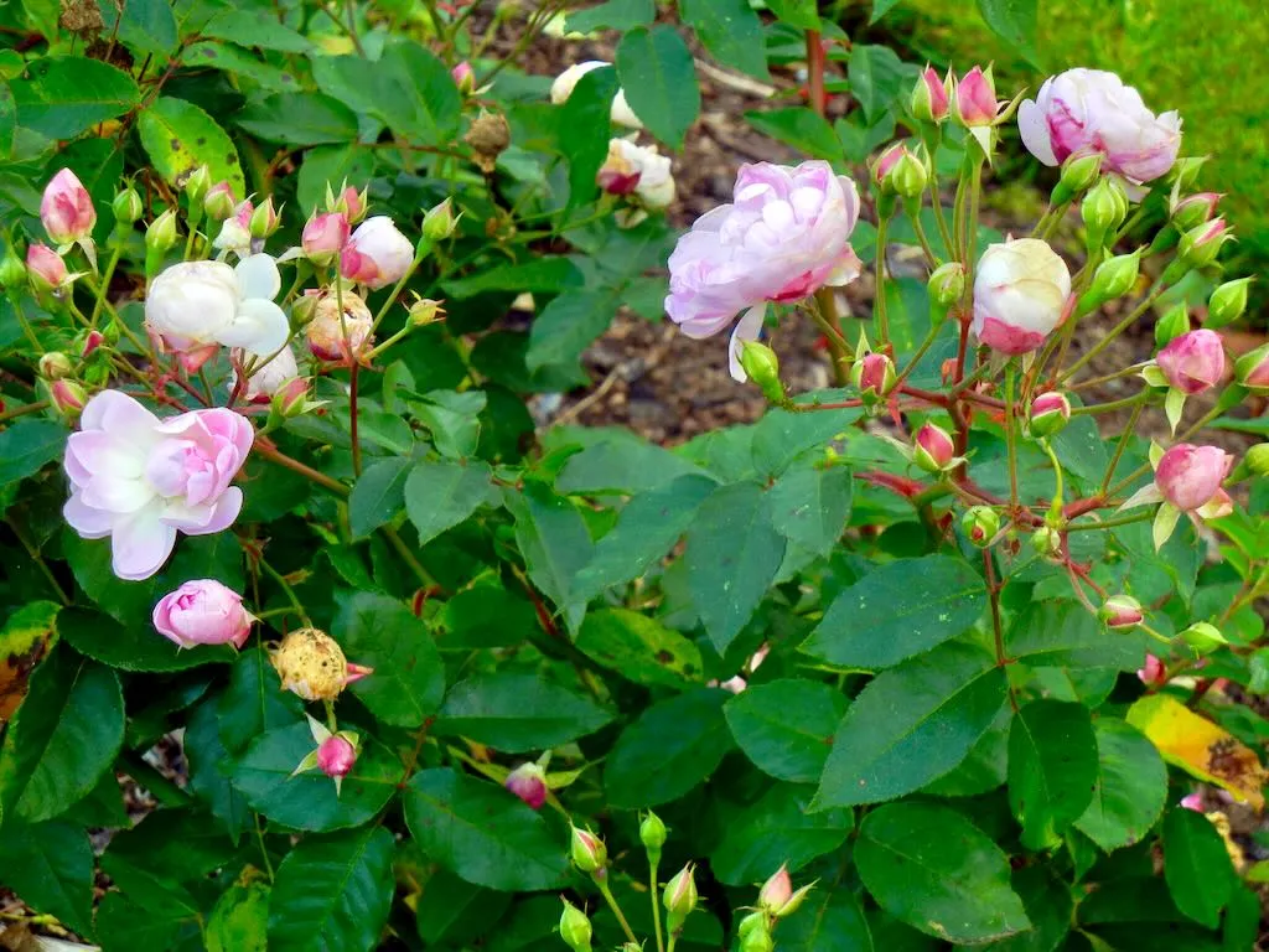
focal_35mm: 116
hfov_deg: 17.0
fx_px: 4252
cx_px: 634
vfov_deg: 12.8
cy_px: 476
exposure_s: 1/98.2
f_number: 4.6
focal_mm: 20.9
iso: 160
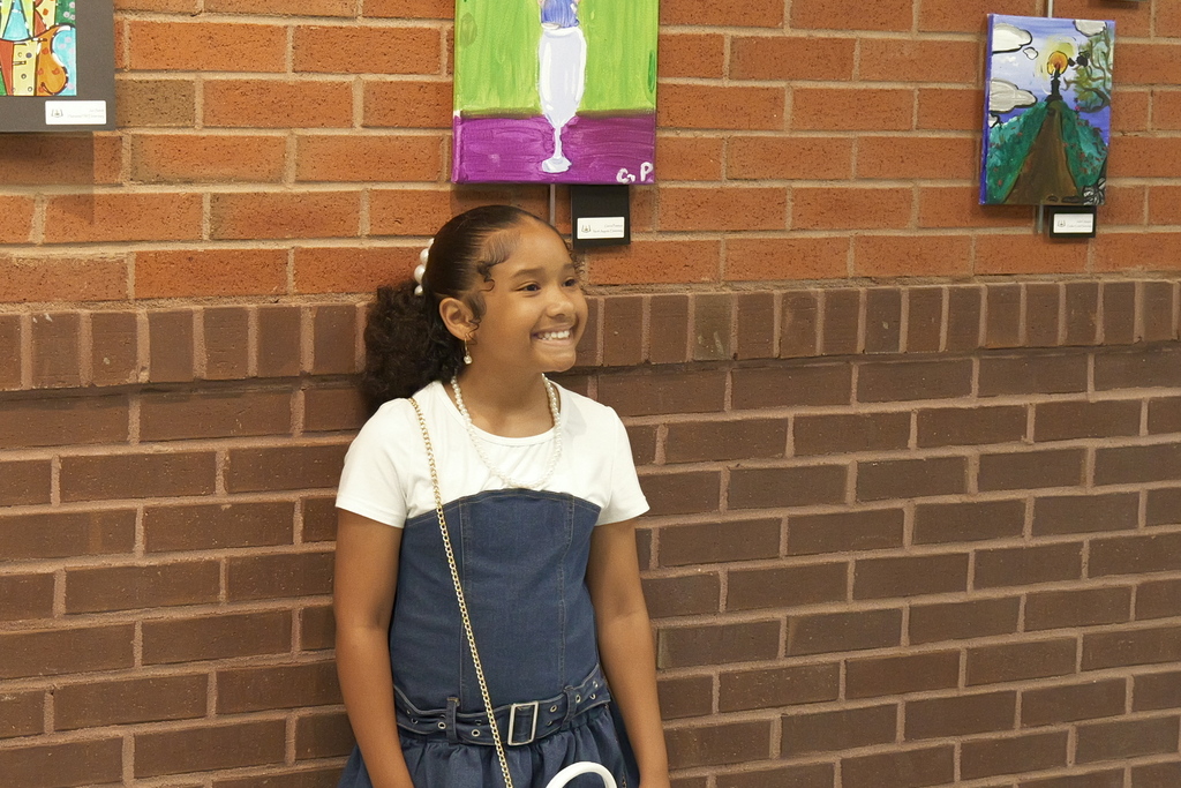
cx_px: 590
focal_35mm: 85
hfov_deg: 23.9
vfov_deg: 16.1
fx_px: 2789
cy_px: 394
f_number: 5.3
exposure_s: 1/250
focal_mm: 41
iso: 6400
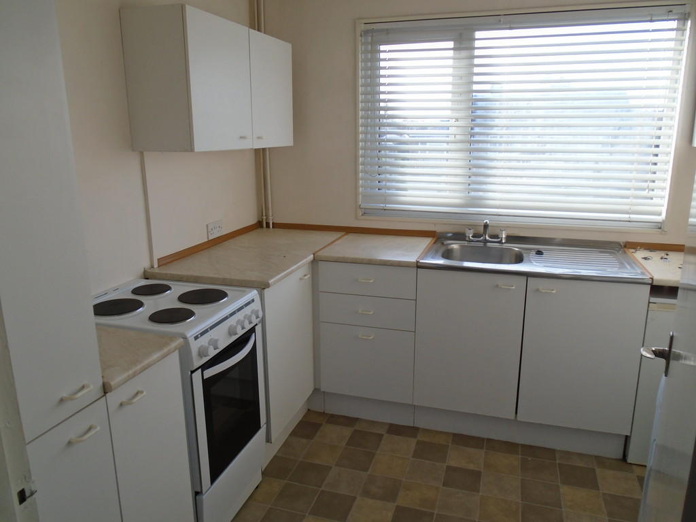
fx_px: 523
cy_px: 261
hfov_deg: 67.3
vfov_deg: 53.1
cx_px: 348
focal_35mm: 26
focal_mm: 4.6
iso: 100
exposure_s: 1/125
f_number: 3.2
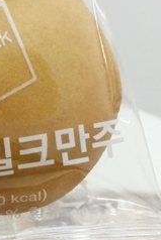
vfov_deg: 21.4
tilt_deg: -24.3
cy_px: 110
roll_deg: -8.1
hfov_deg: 14.3
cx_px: 17
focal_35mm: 95
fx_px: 636
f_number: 2.2
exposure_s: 1/30
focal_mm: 4.15
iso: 32
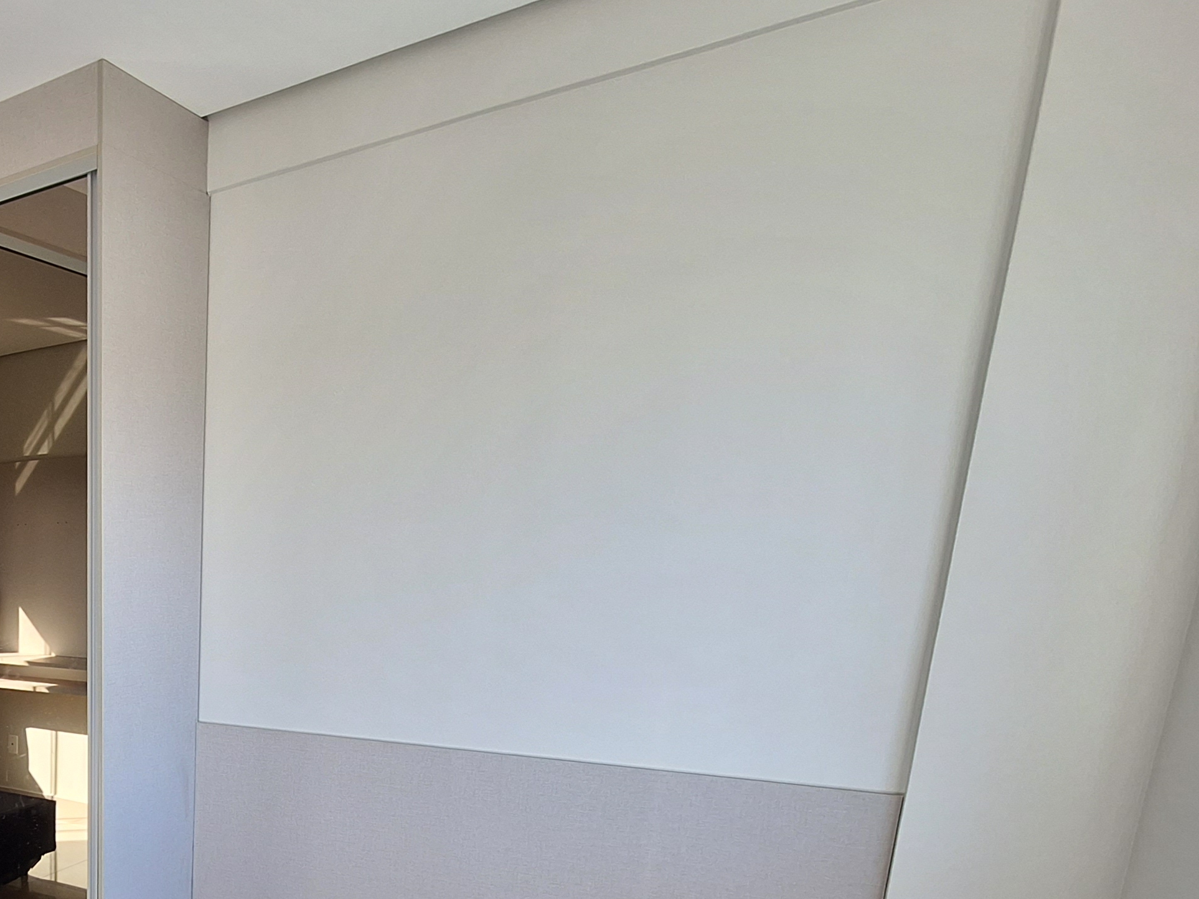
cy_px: 811
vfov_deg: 46.3
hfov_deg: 54.0
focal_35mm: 27
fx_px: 935
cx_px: 53
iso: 64
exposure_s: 1/120
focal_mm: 1.74
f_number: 2.2
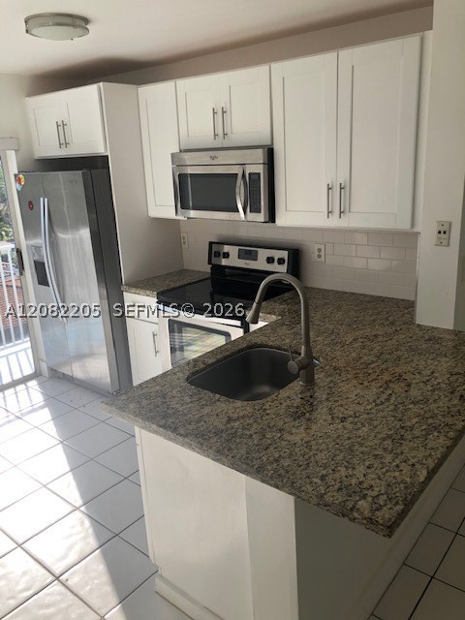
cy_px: 310
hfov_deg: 49.7
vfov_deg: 63.4
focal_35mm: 28
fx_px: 502
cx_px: 232
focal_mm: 4
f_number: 1.8
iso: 20
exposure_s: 1/342
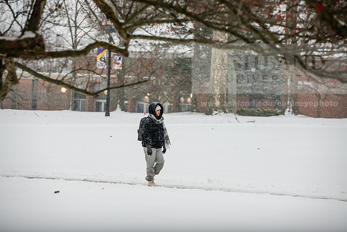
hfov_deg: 10.3
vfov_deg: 6.9
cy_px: 116
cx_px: 174
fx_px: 1928
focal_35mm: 200
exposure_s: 1/200
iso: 400
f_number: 6.3
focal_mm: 200
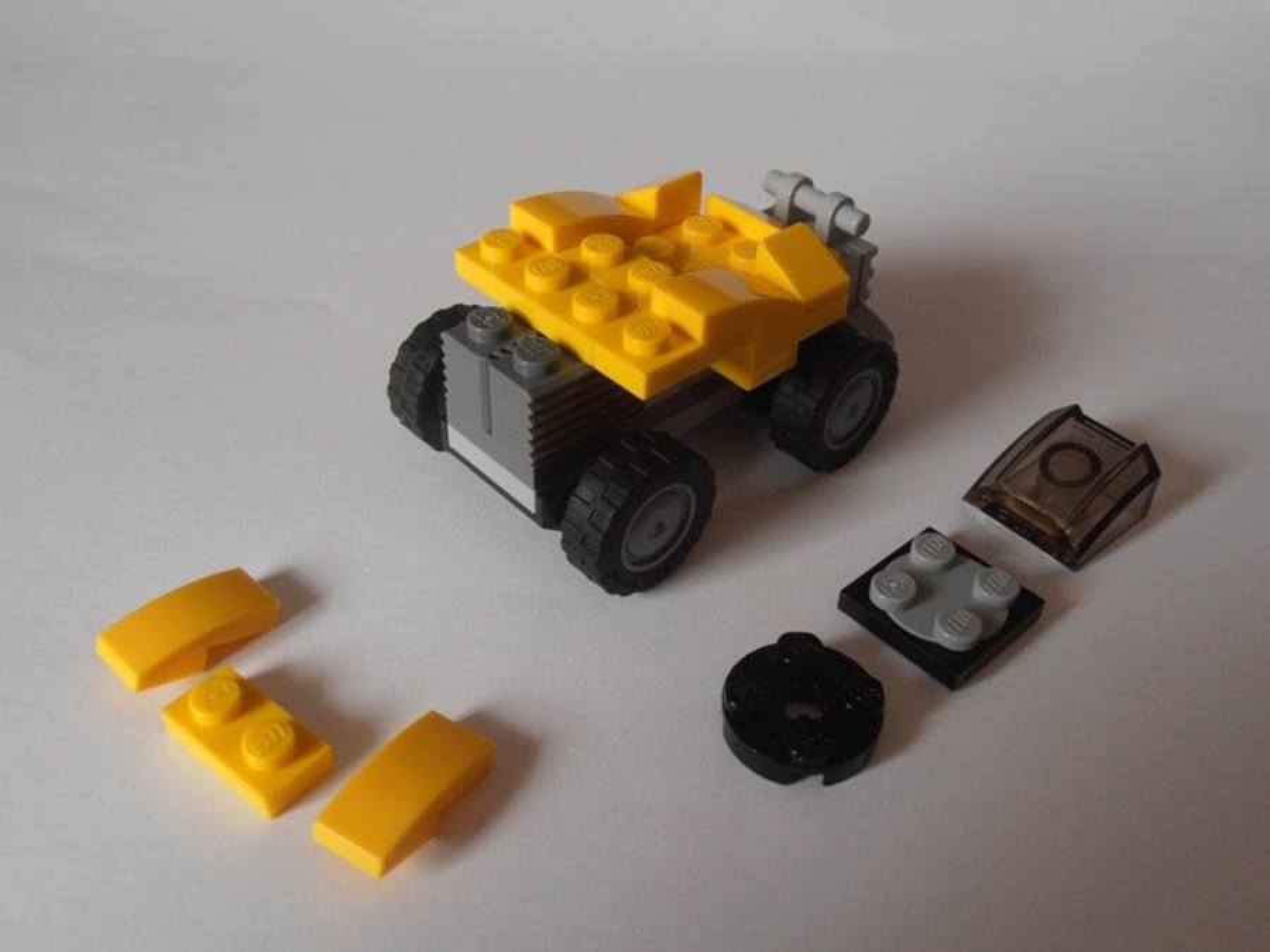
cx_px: 635
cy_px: 476
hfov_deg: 50.1
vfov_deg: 38.7
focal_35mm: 37
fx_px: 1357
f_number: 3.9
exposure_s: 1/30
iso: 125
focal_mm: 6.61
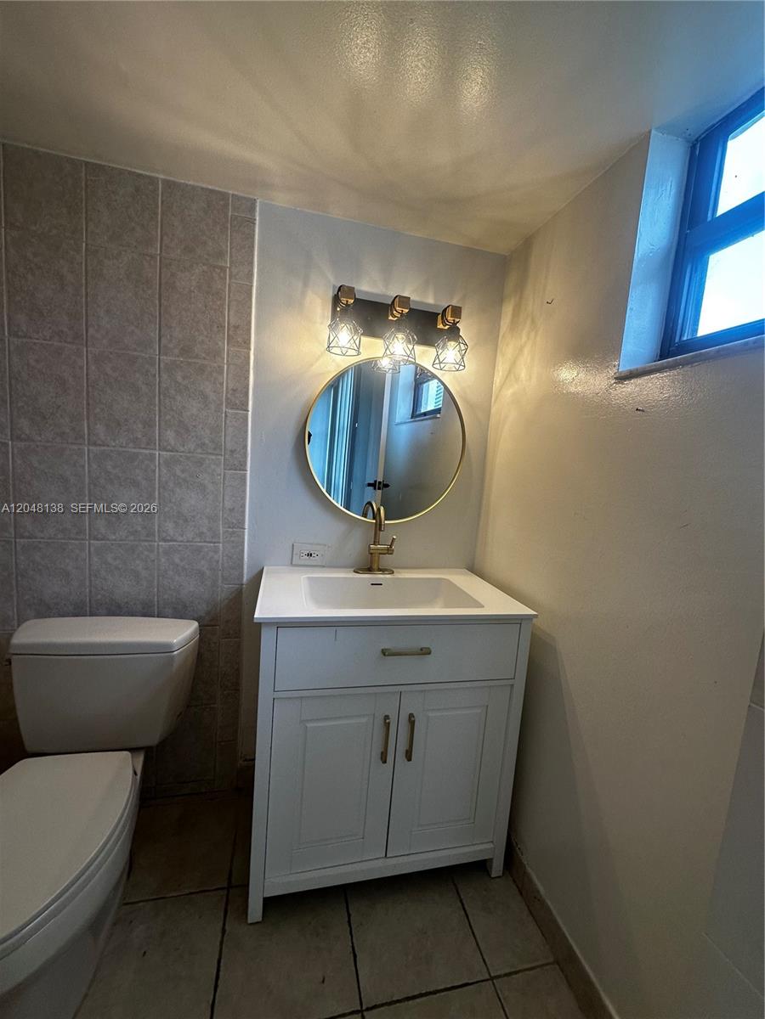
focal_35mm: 14
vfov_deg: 102.1
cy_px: 510
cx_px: 382
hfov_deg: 85.7
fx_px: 413
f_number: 2.2
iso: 100
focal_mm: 2.22
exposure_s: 1/120
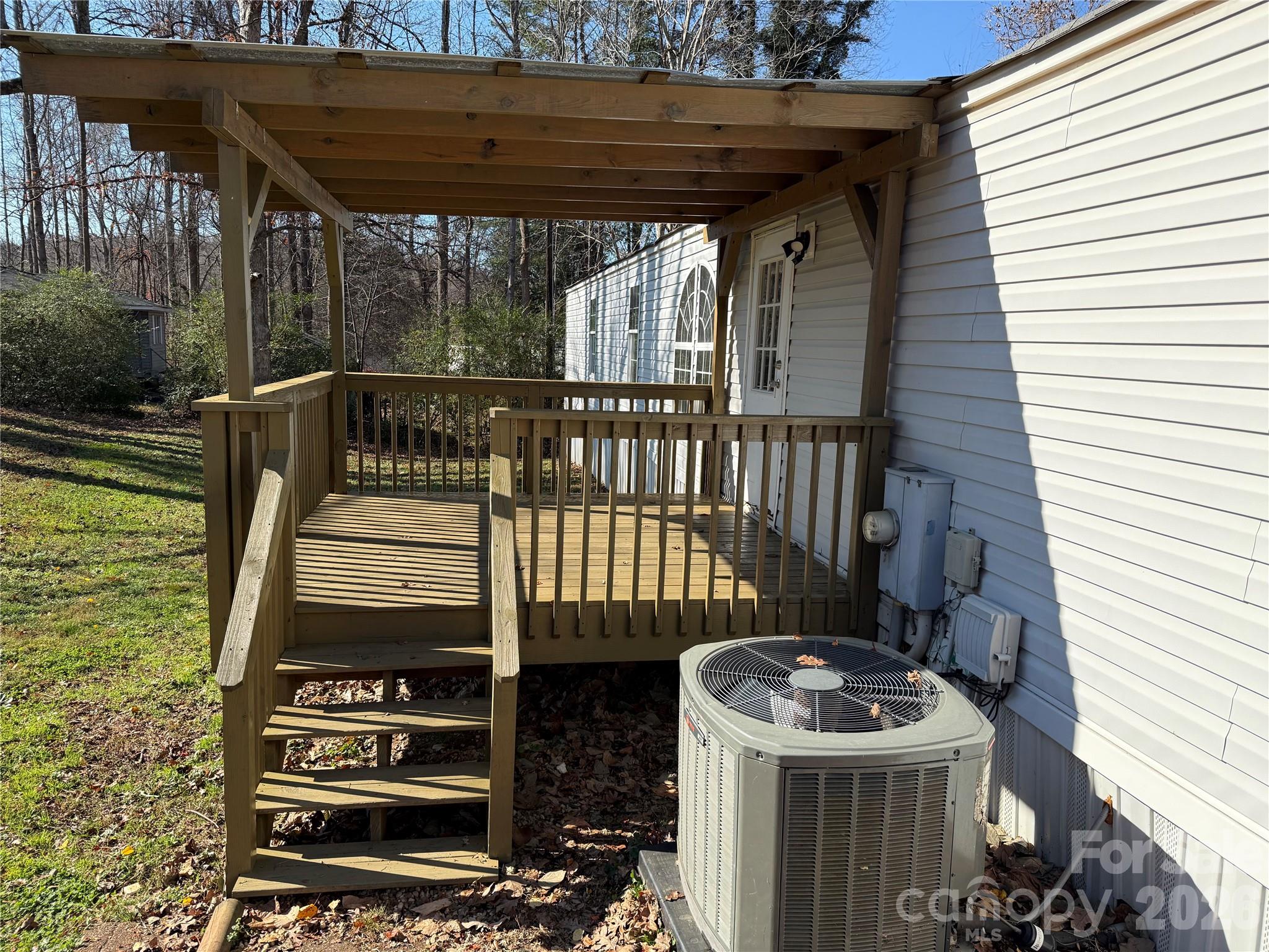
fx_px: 880
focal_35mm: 24
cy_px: 476
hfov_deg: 71.6
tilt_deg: -8.3
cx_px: 634
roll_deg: -1.4
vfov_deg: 56.8
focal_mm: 6.76
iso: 100
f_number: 1.78
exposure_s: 1/3021
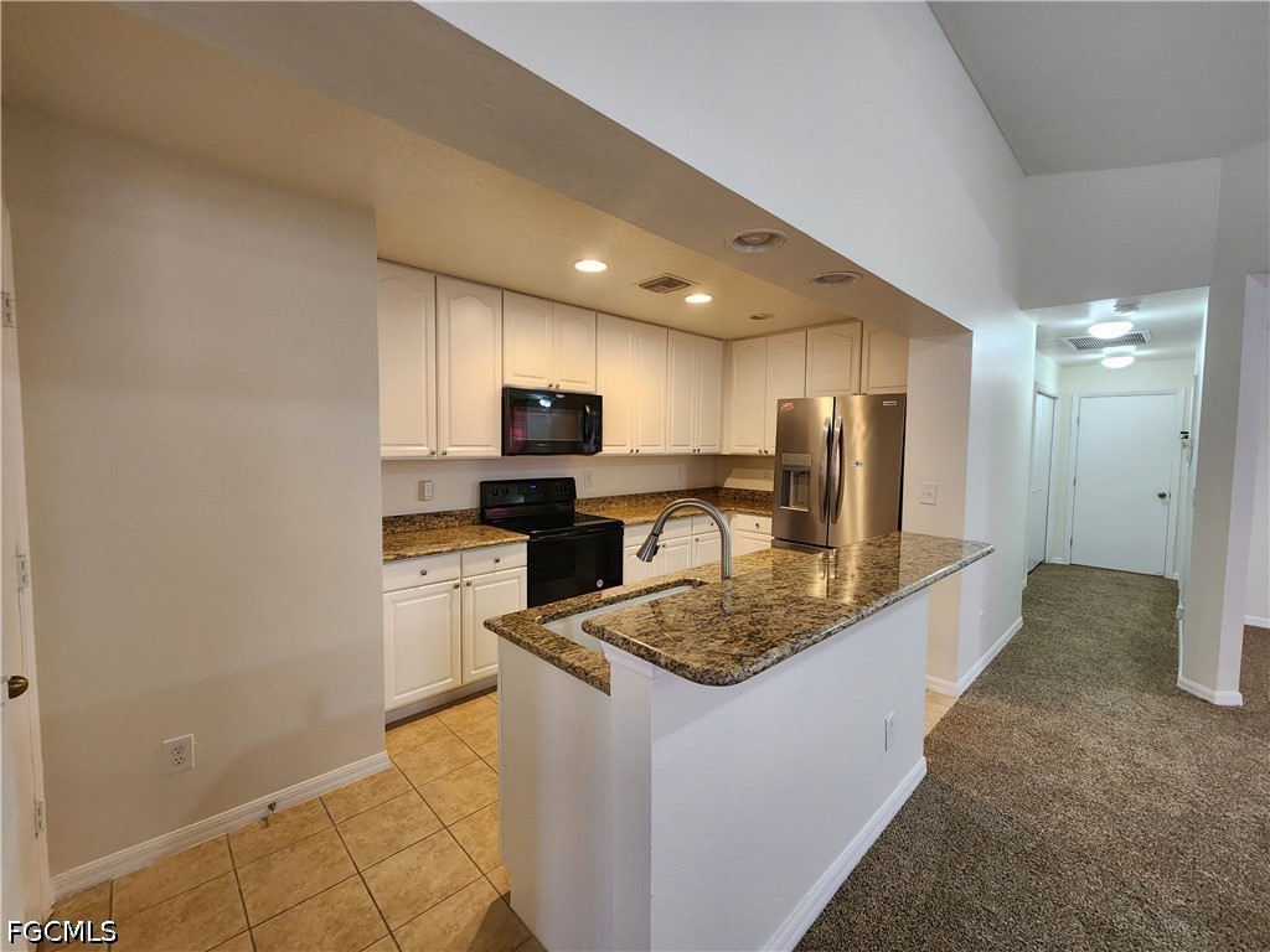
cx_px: 635
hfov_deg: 106.2
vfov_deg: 89.9
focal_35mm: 13
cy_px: 476
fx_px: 477
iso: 320
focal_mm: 2.2
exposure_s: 1/60
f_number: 2.2
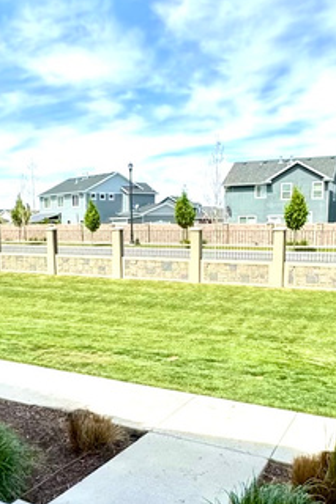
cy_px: 306
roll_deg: +1.0
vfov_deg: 54.0
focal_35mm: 35
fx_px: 490
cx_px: 148
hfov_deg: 37.8
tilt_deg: -9.5
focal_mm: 2.22
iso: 50
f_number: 2.2
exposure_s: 1/2415
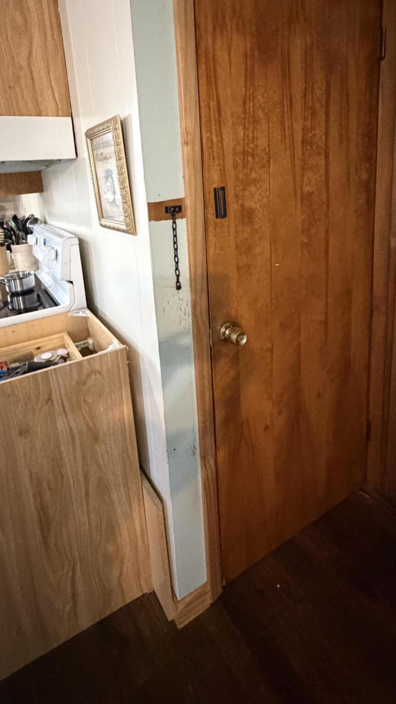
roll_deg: +3.2
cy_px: 255
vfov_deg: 84.6
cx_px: 168
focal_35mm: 20
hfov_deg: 55.6
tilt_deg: -10.9
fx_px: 373
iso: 1000
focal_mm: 2.22
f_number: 2.2
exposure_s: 1/40
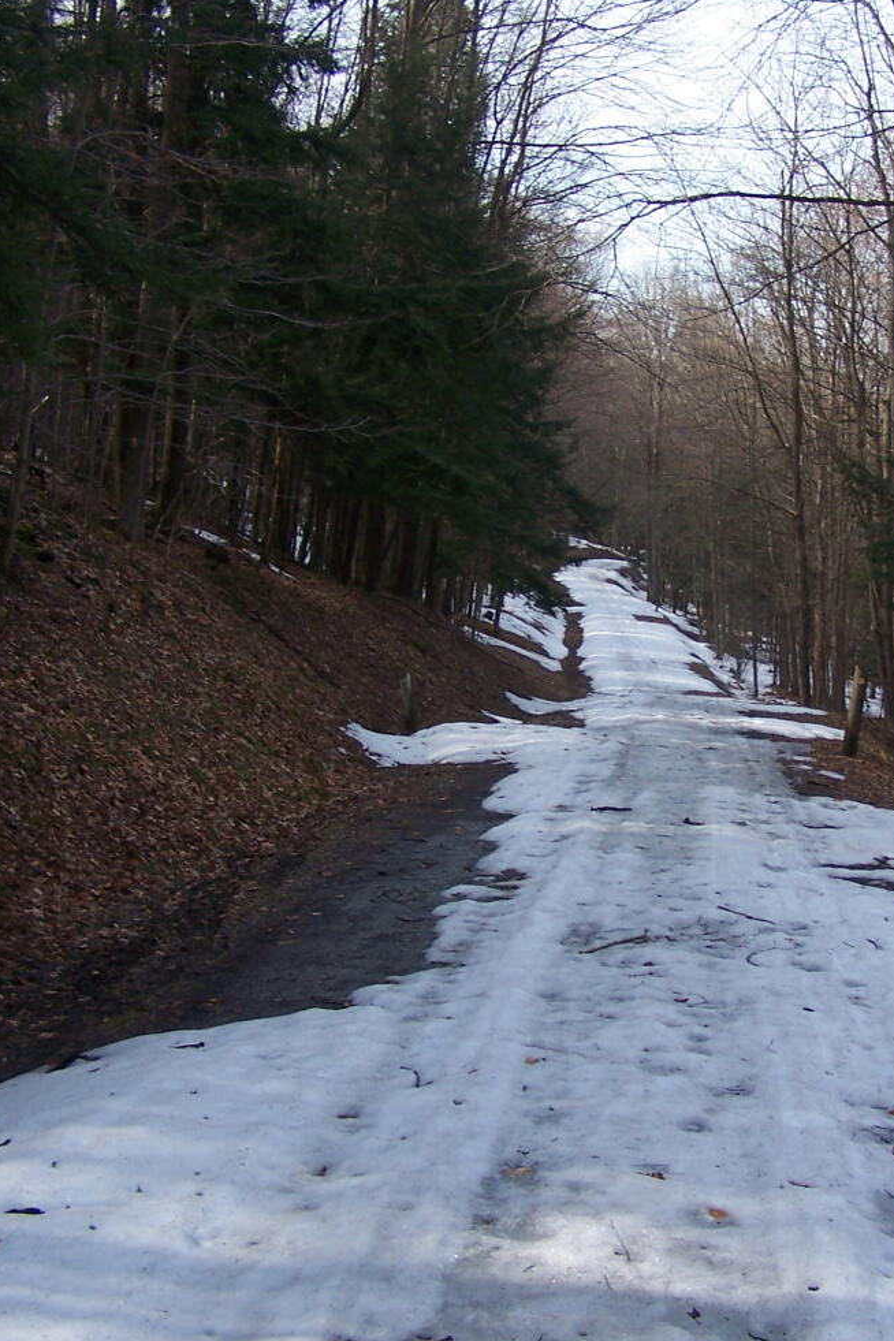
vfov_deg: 36.2
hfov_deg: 24.3
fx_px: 2049
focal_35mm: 55
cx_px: 674
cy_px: 657
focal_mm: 6.3
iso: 80
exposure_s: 1/500
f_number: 2.8
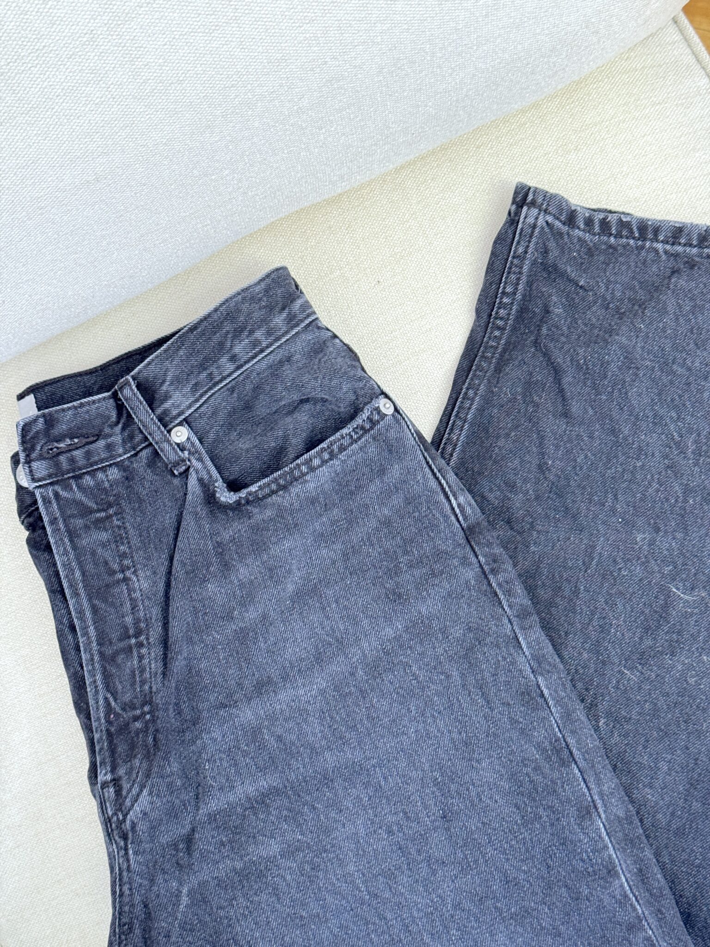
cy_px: 474
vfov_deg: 39.7
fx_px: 1313
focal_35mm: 48
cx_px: 355
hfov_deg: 30.3
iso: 100
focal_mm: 6.76
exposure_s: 1/60
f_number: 1.78
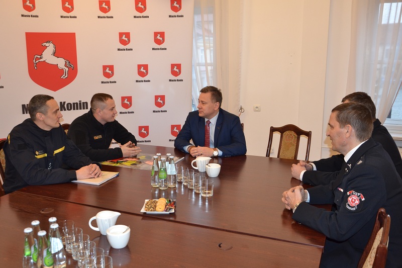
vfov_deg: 40.0
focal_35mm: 33
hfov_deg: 57.2
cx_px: 201
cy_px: 134
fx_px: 368
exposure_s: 1/60
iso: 800
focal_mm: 22
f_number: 5
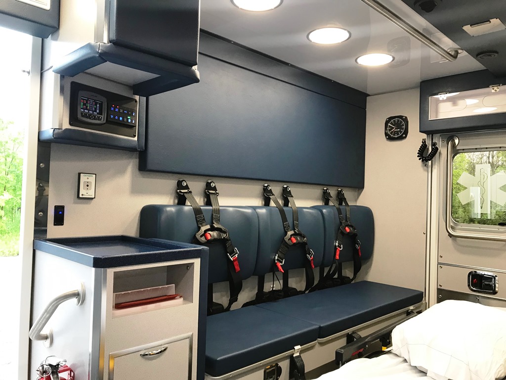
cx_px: 253
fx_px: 409
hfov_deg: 63.4
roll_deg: -1.4
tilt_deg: +3.5
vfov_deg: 49.7
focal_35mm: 28
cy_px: 190
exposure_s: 1/30
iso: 20
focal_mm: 3.99
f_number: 1.8
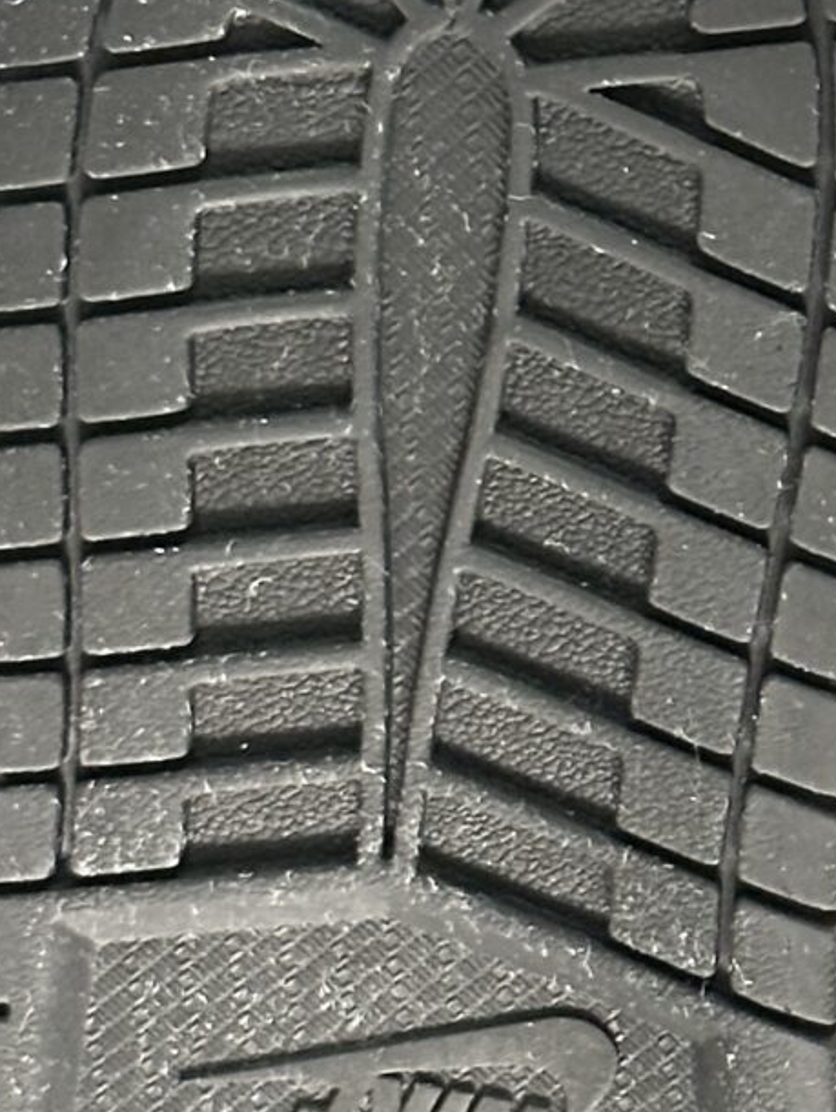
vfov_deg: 9.8
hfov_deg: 7.3
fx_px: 6466
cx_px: 1140
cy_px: 996
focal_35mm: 201
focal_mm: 6.86
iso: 500
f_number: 1.78
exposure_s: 1/35
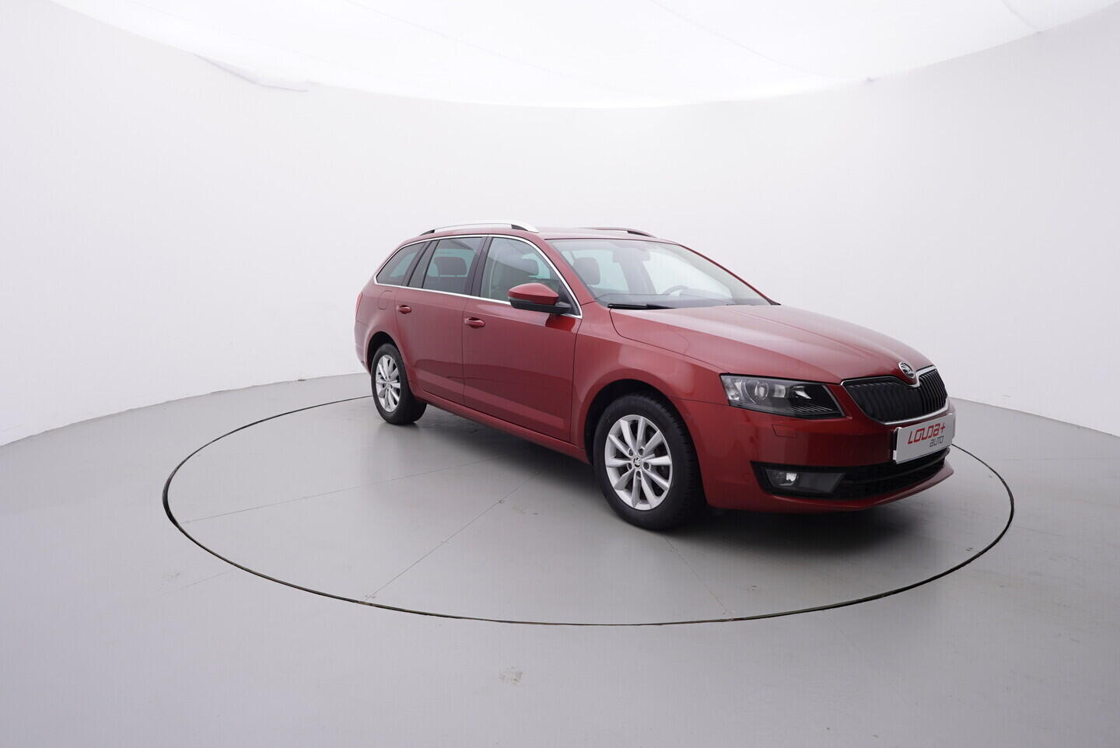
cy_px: 374
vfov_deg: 56.2
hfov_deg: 77.3
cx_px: 560
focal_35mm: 22
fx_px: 700
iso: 200
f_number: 5
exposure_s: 1/80
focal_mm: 15
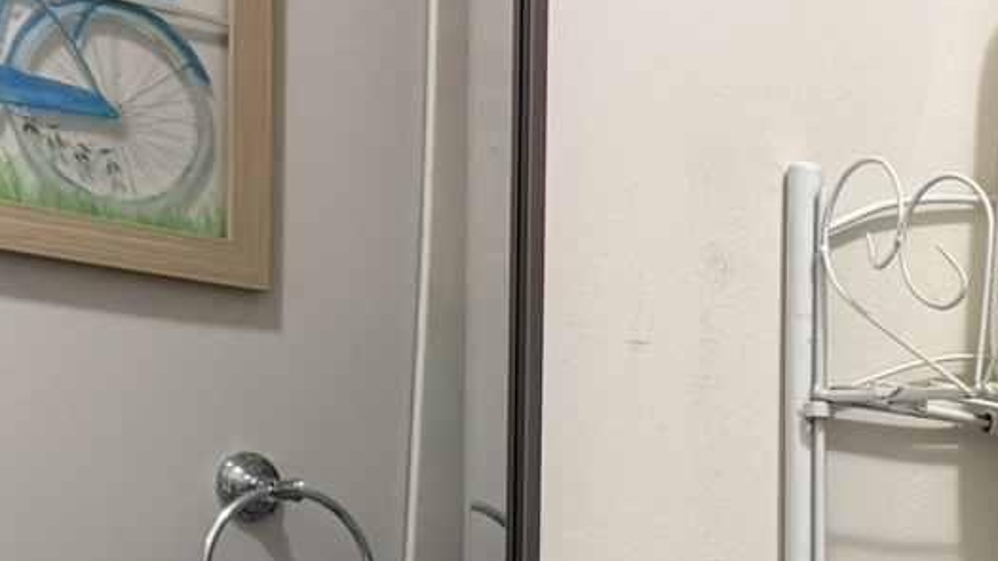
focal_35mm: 102
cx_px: 1551
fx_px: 2699
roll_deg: -3.9
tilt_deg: -9.9
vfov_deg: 10.7
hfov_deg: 18.3
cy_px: 1181
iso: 160
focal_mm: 6.76
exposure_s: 1/60
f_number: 1.78
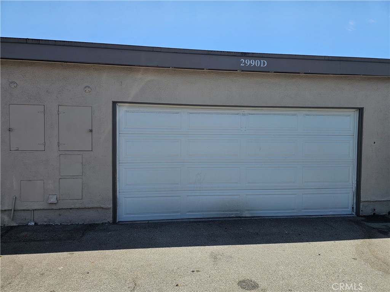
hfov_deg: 73.9
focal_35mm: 23
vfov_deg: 58.9
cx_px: 195
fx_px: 259
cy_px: 146
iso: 10
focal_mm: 6.3
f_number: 1.7
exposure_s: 1/624
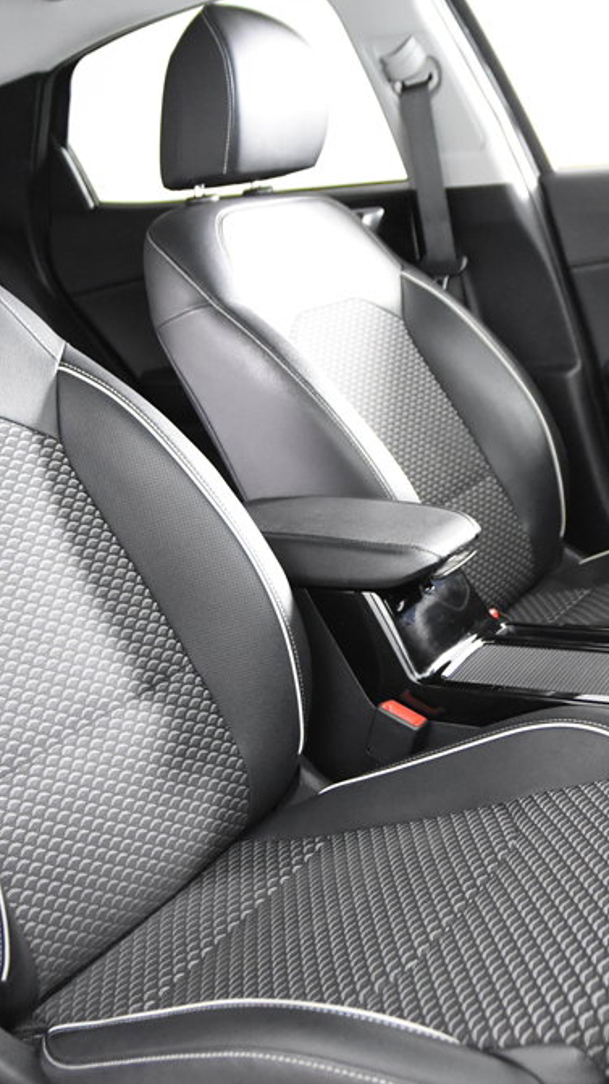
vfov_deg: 42.9
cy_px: 545
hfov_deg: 24.9
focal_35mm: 48
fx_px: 1379
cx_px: 363
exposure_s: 1/30
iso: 5000
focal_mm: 20
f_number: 2.8
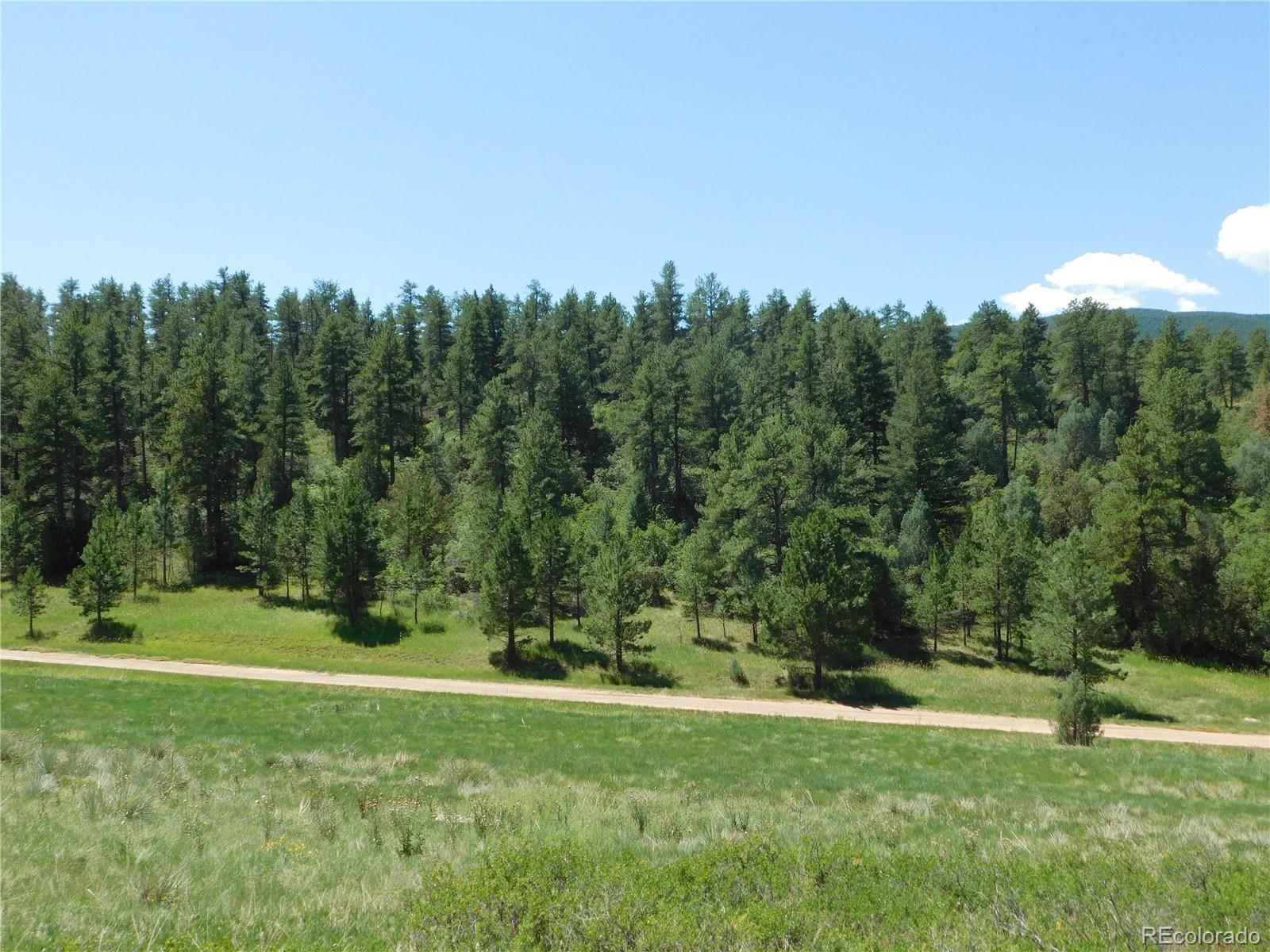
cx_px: 635
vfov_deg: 46.8
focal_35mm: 30
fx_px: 1101
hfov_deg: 60.0
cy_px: 476
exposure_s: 1/800
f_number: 3.2
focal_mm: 5.3
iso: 125
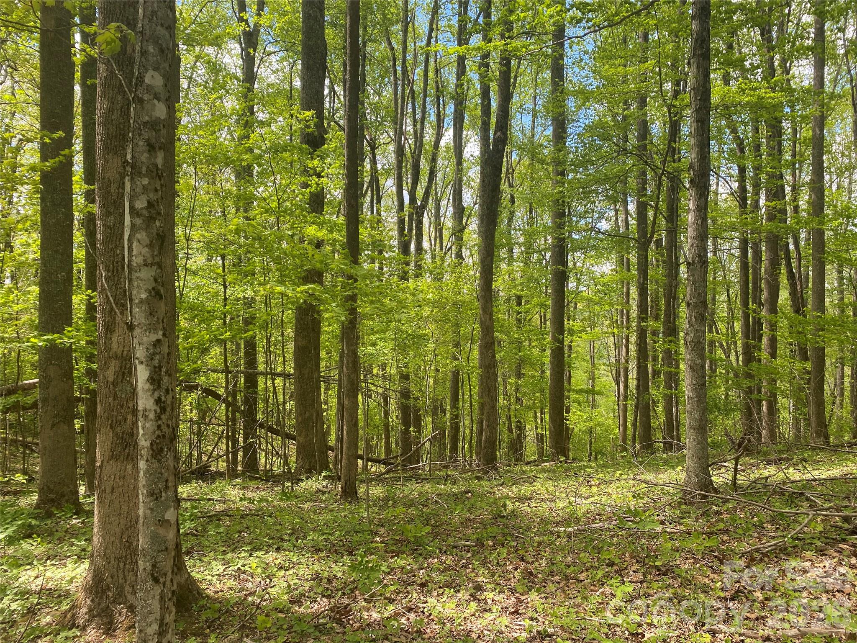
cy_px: 322
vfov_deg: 53.1
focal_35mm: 26
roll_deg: -1.1
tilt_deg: -0.1
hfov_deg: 67.3
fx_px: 644
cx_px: 428
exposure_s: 1/409
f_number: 1.8
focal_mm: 4.25
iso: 32
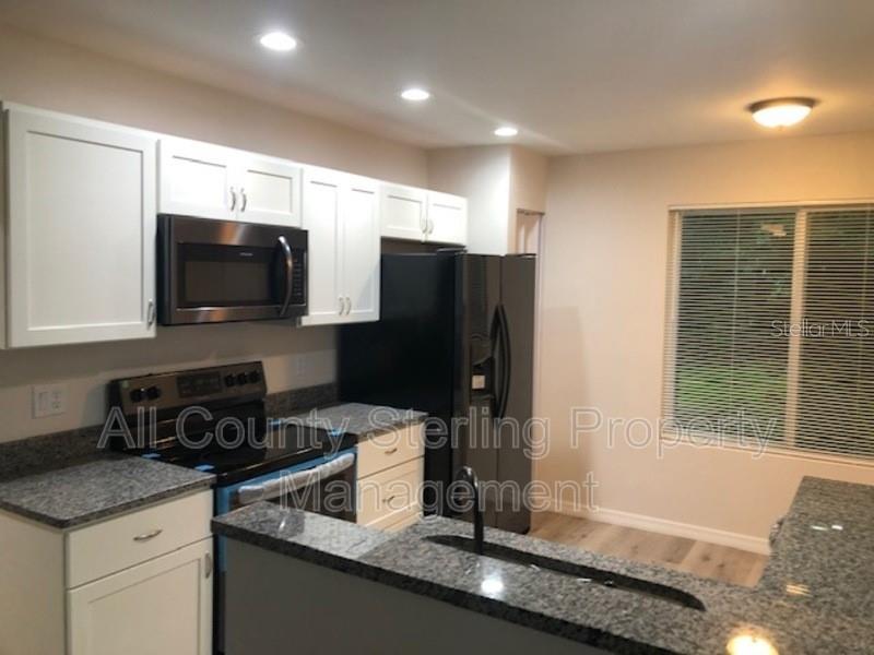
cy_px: 328
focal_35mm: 28
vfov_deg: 49.7
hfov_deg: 63.4
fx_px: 707
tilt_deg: -5.4
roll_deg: -1.5
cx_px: 437
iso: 40
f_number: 1.8
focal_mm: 3.99
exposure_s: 1/20
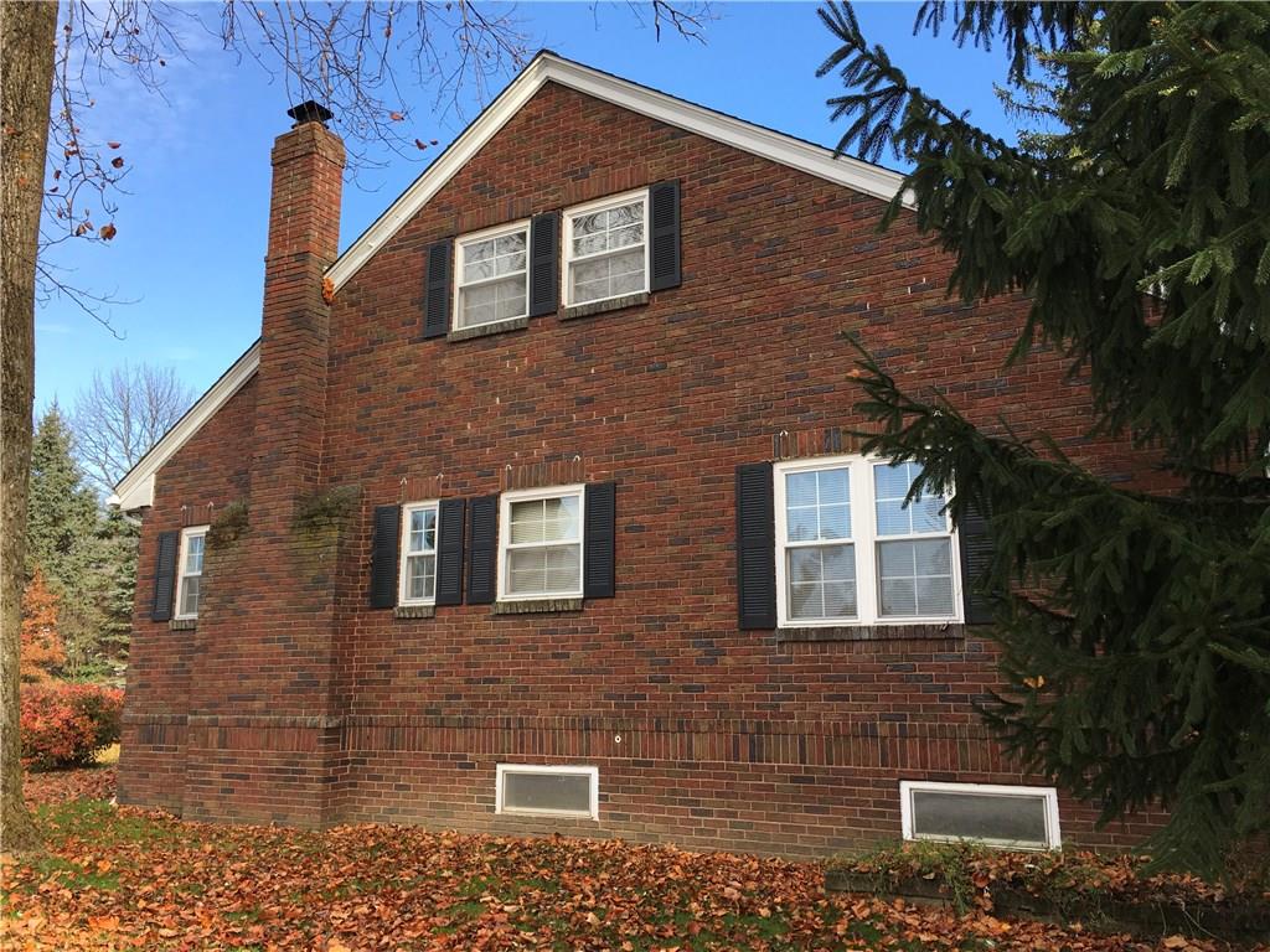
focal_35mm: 29
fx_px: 1064
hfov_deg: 61.7
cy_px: 476
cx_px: 635
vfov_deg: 48.2
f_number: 2.2
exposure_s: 1/455
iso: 25
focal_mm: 4.15
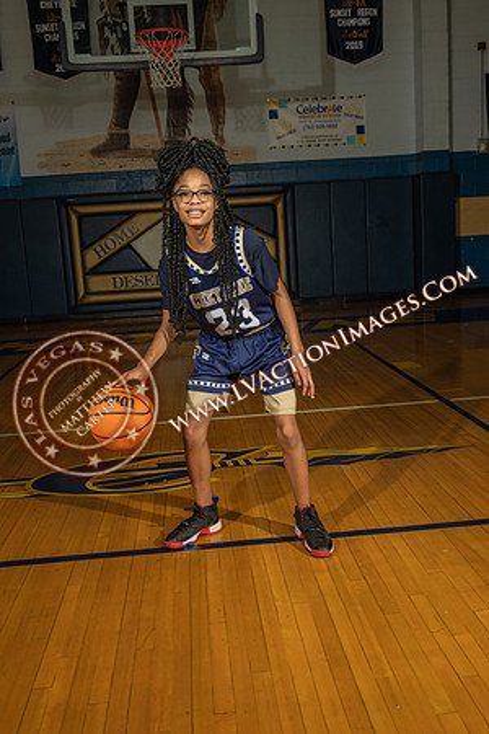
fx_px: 733
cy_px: 367
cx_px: 244
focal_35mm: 36
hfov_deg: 36.9
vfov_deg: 53.1
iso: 160
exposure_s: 1/200
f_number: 7.1
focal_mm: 36
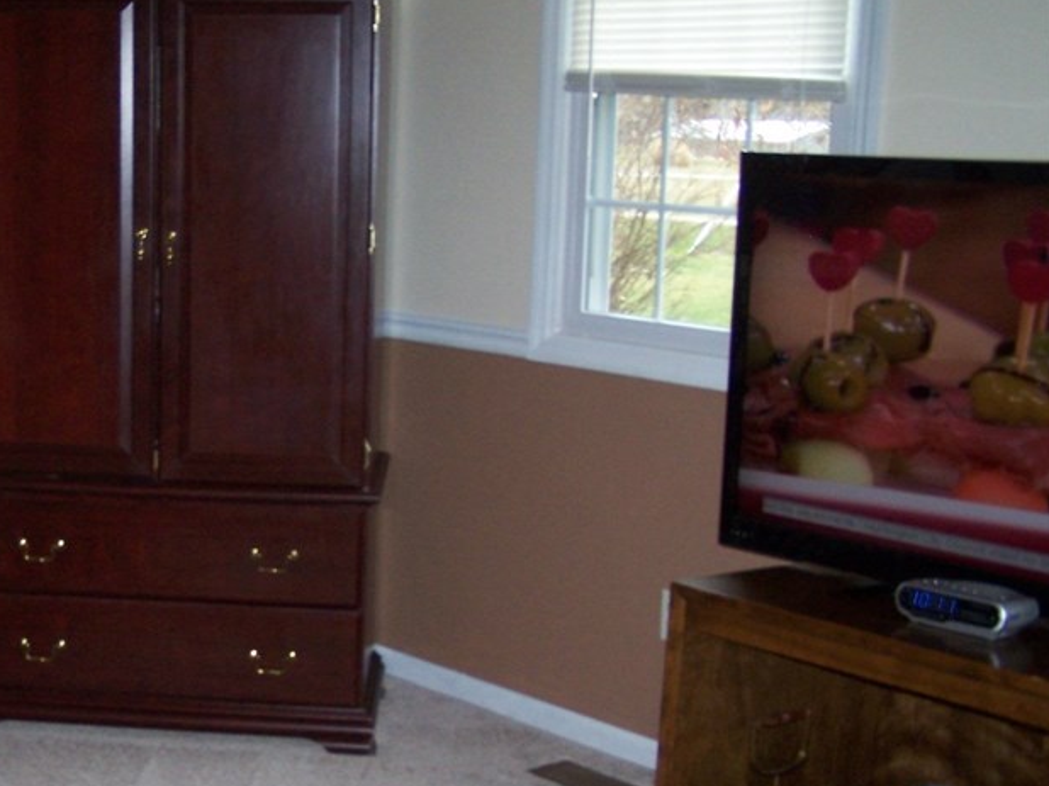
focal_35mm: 63
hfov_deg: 29.9
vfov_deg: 23.1
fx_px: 1908
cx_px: 185
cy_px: 553
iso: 140
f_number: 2.8
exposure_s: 1/60
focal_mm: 6.3
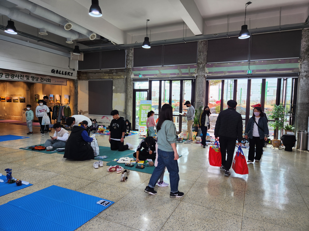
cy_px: 116
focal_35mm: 23
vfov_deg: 58.9
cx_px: 154
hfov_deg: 73.9
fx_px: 205
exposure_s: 1/120
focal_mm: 5.4
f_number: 1.8
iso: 25
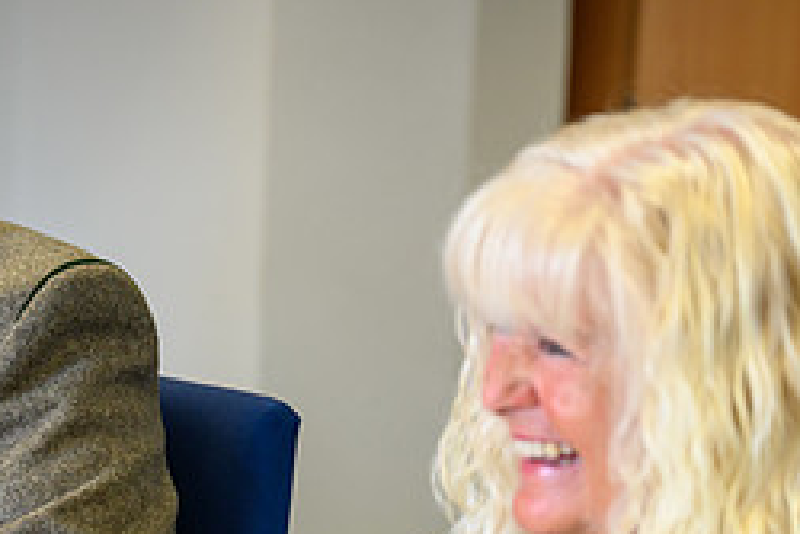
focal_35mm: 153
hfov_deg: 13.4
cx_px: 234
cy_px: 502
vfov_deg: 8.9
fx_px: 3402
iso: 500
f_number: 2.8
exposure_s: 1/320
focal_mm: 66
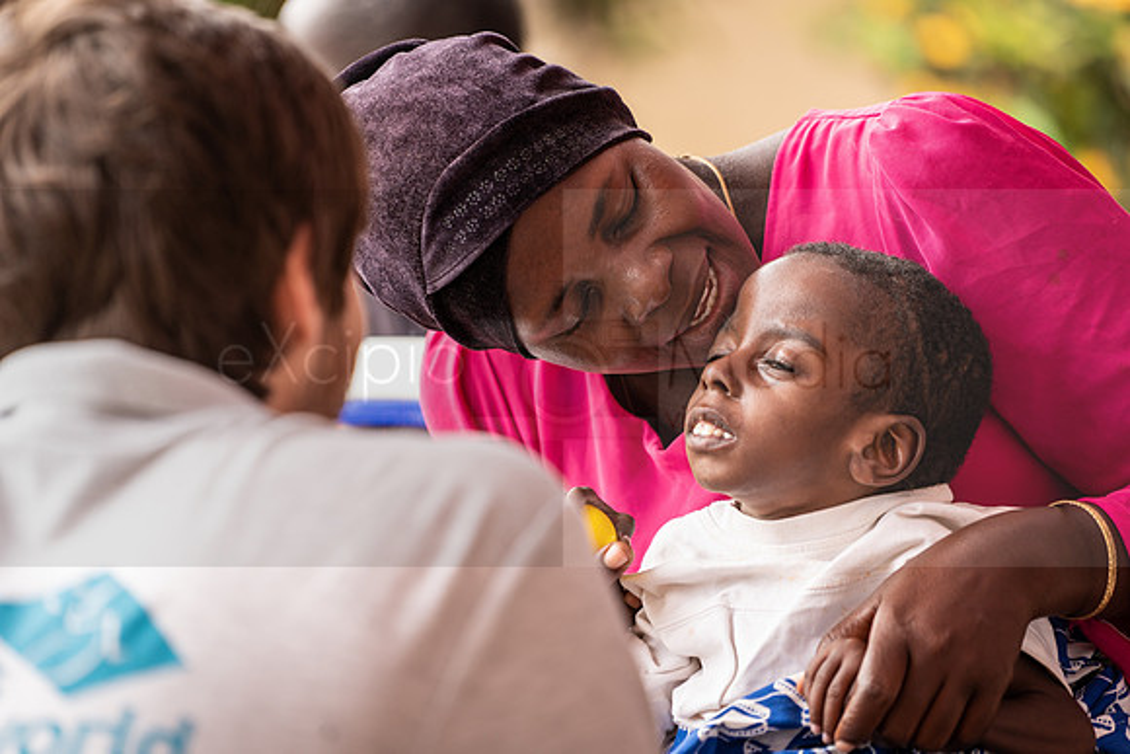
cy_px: 377
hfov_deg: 10.3
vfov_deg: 6.9
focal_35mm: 200
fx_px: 6279
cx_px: 565
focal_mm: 200
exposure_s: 1/200
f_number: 4
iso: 320
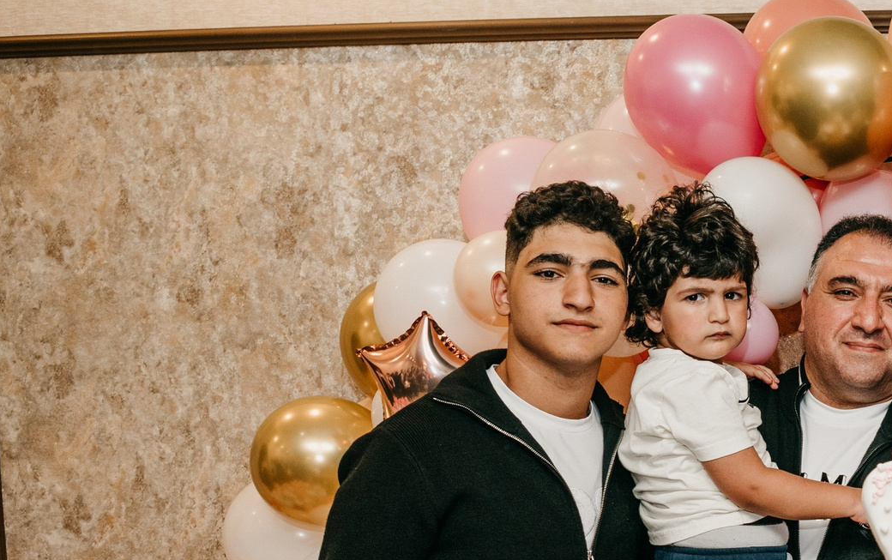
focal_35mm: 63
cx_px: 979
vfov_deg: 20.2
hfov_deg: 29.3
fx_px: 1534
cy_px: 527
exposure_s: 1/160
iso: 160
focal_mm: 24
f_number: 4
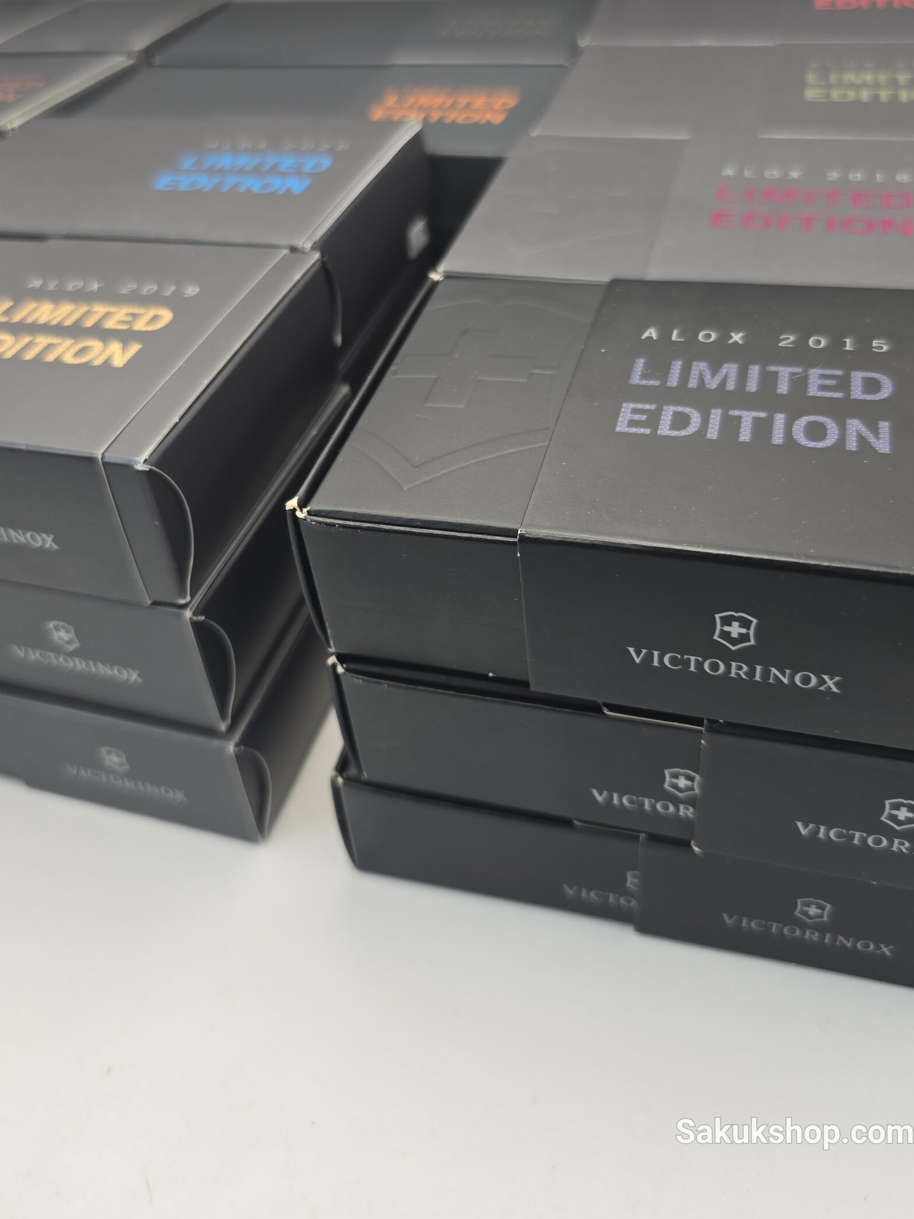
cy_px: 487
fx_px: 986
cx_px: 428
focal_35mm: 28
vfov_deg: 62.9
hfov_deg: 49.7
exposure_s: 1/83.9
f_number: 1.7
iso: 40
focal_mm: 6.3
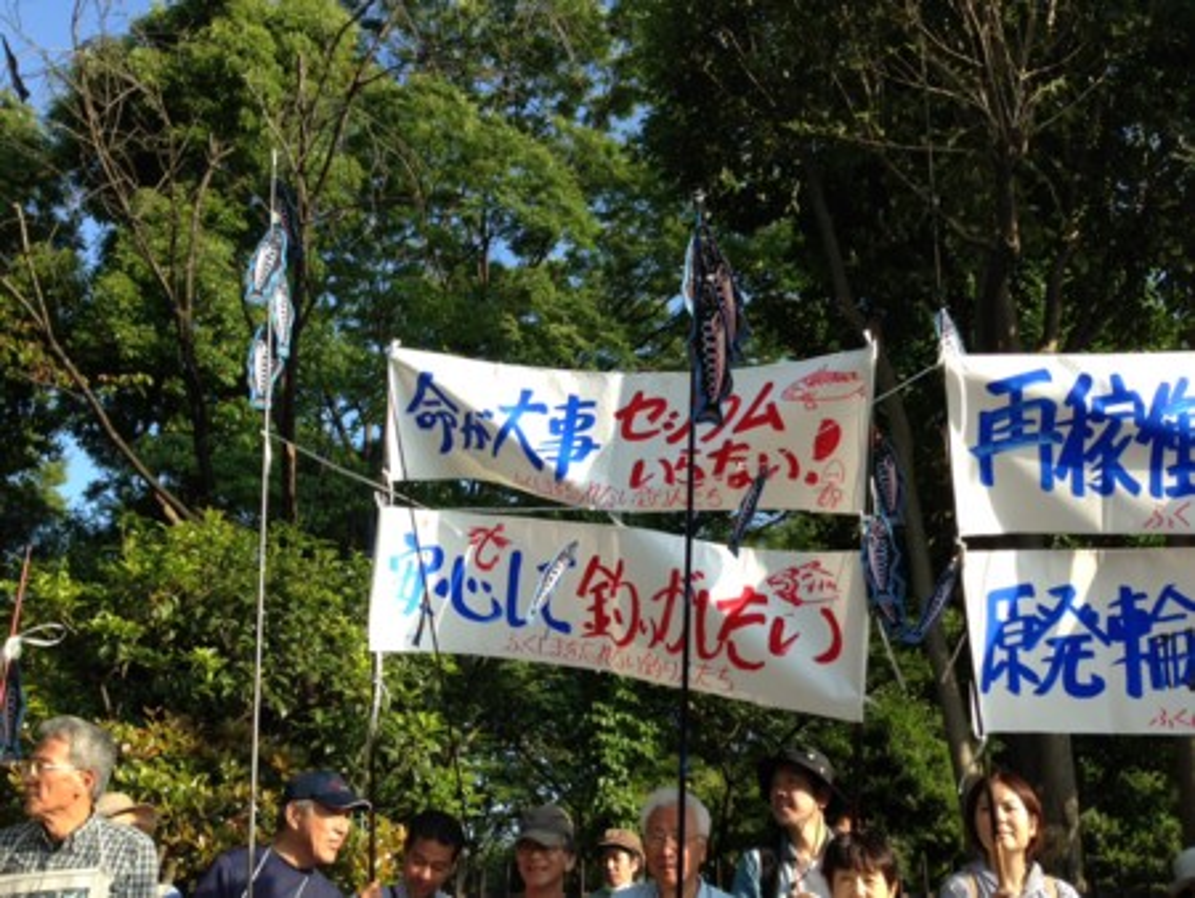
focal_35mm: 33
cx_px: 598
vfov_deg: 43.0
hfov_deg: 55.3
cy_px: 449
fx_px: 1140
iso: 50
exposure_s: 1/502
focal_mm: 4.13
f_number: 2.4
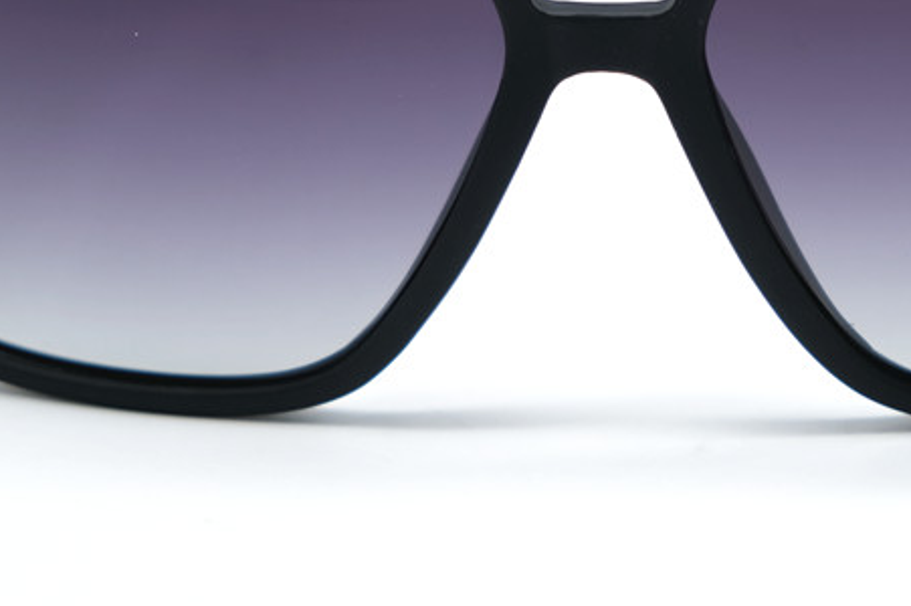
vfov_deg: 8.9
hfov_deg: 13.4
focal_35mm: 153
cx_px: 632
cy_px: 24
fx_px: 3869
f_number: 4
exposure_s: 1/150
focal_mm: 46.3
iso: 160
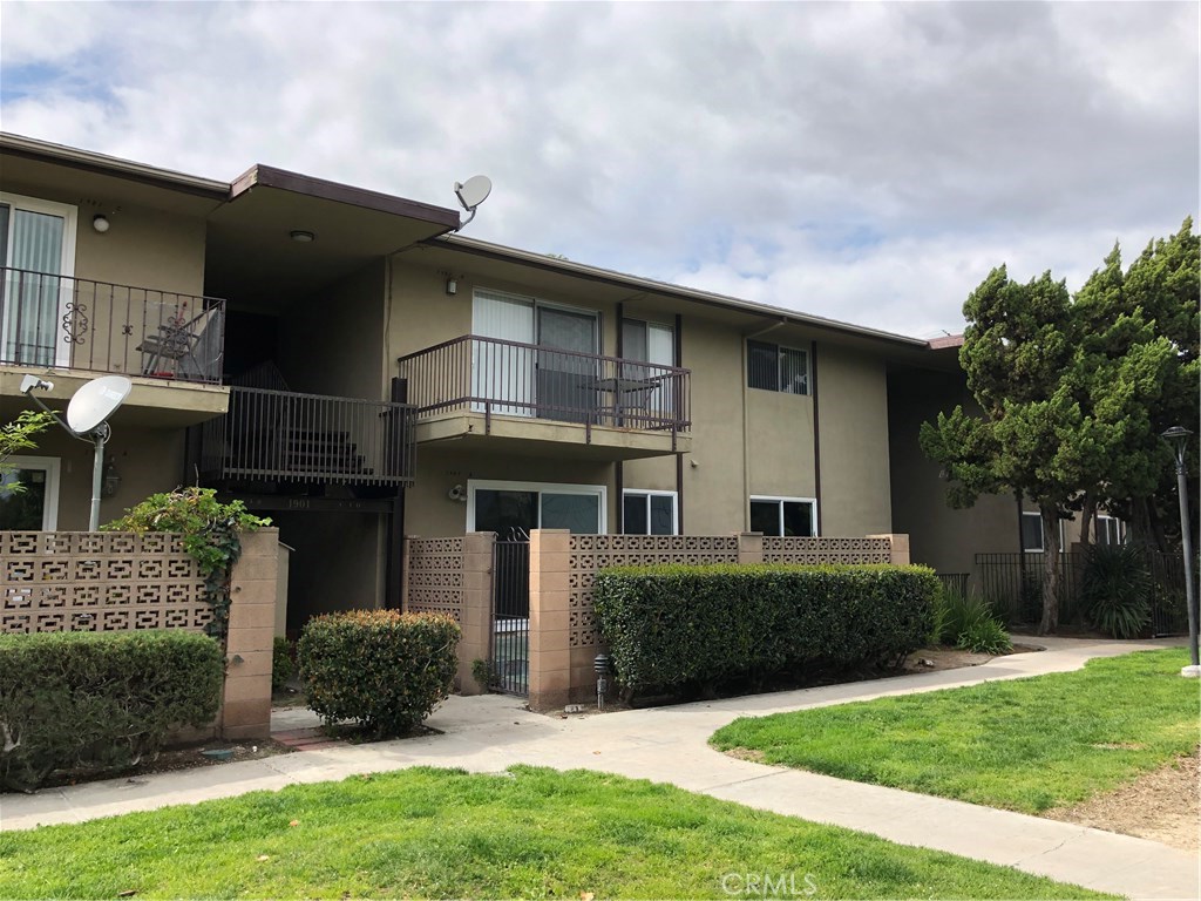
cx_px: 600
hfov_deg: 63.4
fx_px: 971
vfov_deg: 49.7
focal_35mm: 28
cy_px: 450
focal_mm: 4
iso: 20
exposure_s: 1/1473
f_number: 1.8
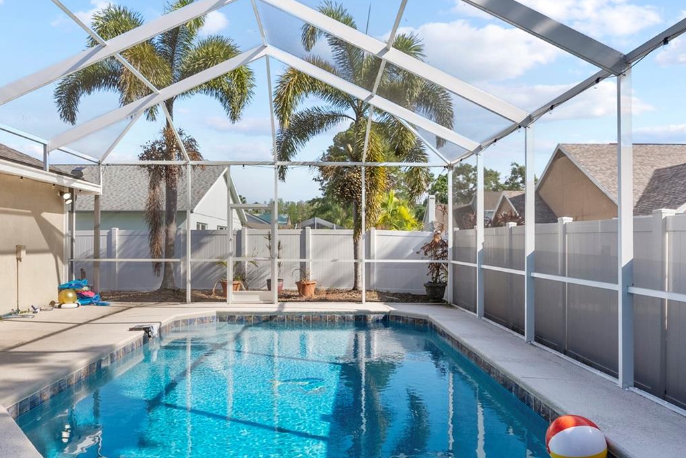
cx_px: 334
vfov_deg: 51.3
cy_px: 238
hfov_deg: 71.5
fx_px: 477
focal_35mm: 25
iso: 100
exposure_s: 1/40
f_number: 8
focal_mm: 16
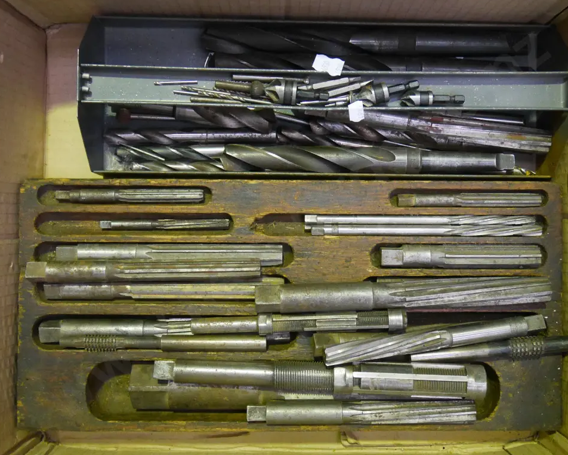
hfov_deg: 43.8
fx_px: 706
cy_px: 227
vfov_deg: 35.7
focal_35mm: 42
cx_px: 297
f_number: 4.6
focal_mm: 20
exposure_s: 1/60
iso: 3200
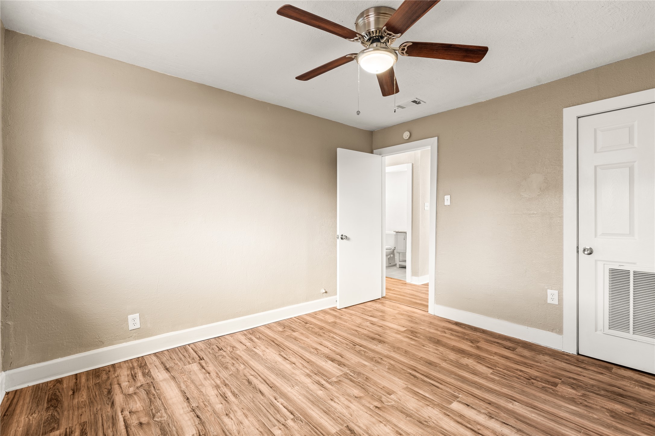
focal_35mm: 16
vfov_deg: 73.7
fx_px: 291
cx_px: 328
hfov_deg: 96.7
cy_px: 218
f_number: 9
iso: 200
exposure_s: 2.5
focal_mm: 16
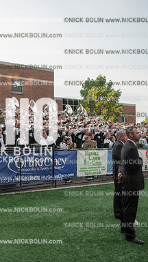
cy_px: 131
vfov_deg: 52.8
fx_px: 265
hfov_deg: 29.6
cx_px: 9
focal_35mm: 38
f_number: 3.2
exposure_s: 1/1250
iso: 800
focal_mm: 24
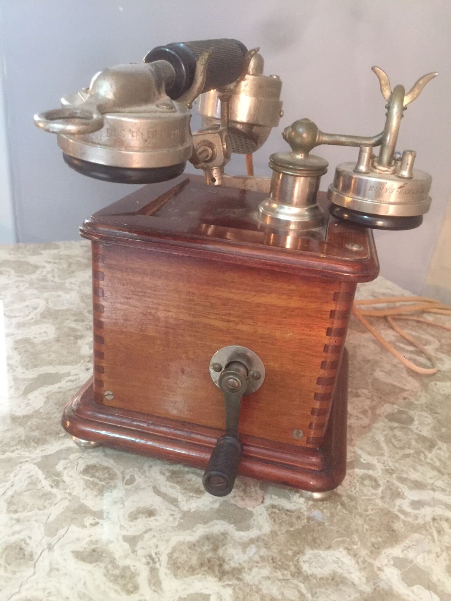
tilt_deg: -23.0
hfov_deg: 48.2
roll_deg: -5.8
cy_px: 300
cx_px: 226
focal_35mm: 29
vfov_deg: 61.7
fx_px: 504
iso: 320
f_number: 2.2
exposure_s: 1/17
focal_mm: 4.15
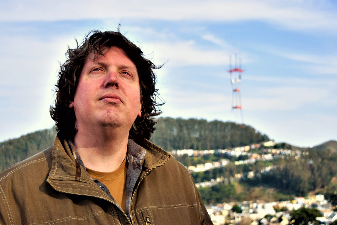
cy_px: 112
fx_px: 407
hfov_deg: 45.0
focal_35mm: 44
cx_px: 168
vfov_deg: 30.9
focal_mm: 29
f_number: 4.2
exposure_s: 1/640
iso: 100
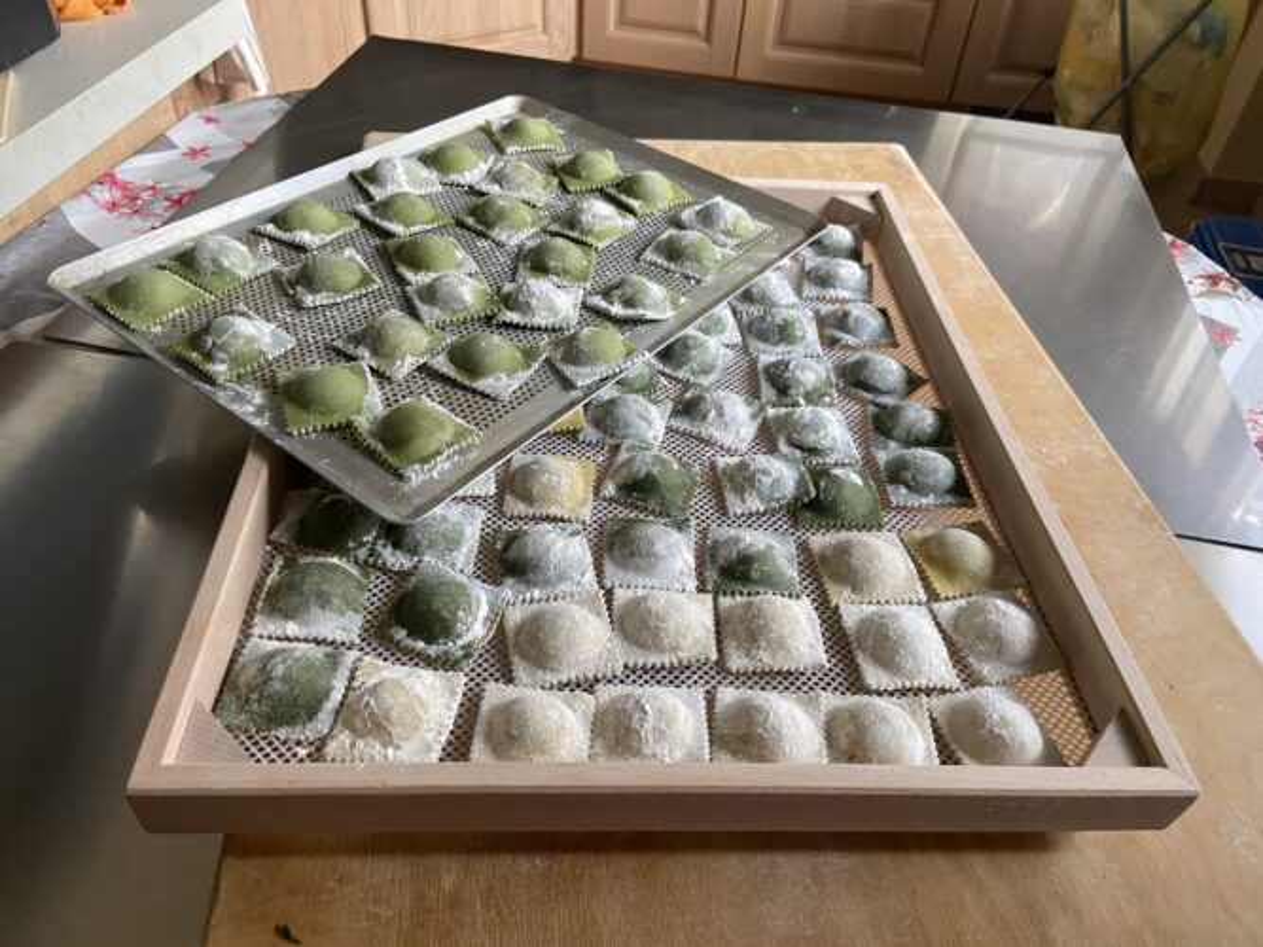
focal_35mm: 26
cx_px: 632
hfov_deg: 67.3
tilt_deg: -45.2
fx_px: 948
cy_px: 474
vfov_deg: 53.0
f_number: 1.8
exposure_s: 1/60
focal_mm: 4.25
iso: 320
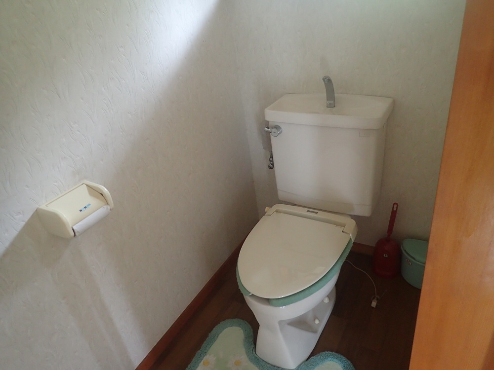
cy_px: 185
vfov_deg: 54.9
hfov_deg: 69.4
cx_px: 247
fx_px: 357
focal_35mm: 25
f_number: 2
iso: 320
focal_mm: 4.5
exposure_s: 1/30
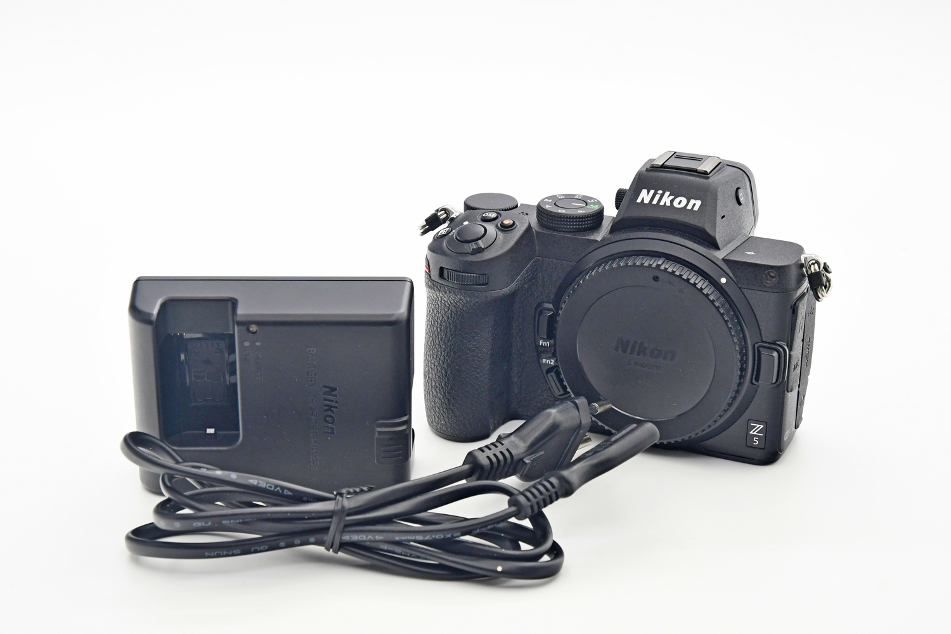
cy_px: 317
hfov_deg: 28.1
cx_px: 476
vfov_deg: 18.9
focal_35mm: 72
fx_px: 1902
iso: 1250
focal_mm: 48
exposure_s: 1/125
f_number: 8
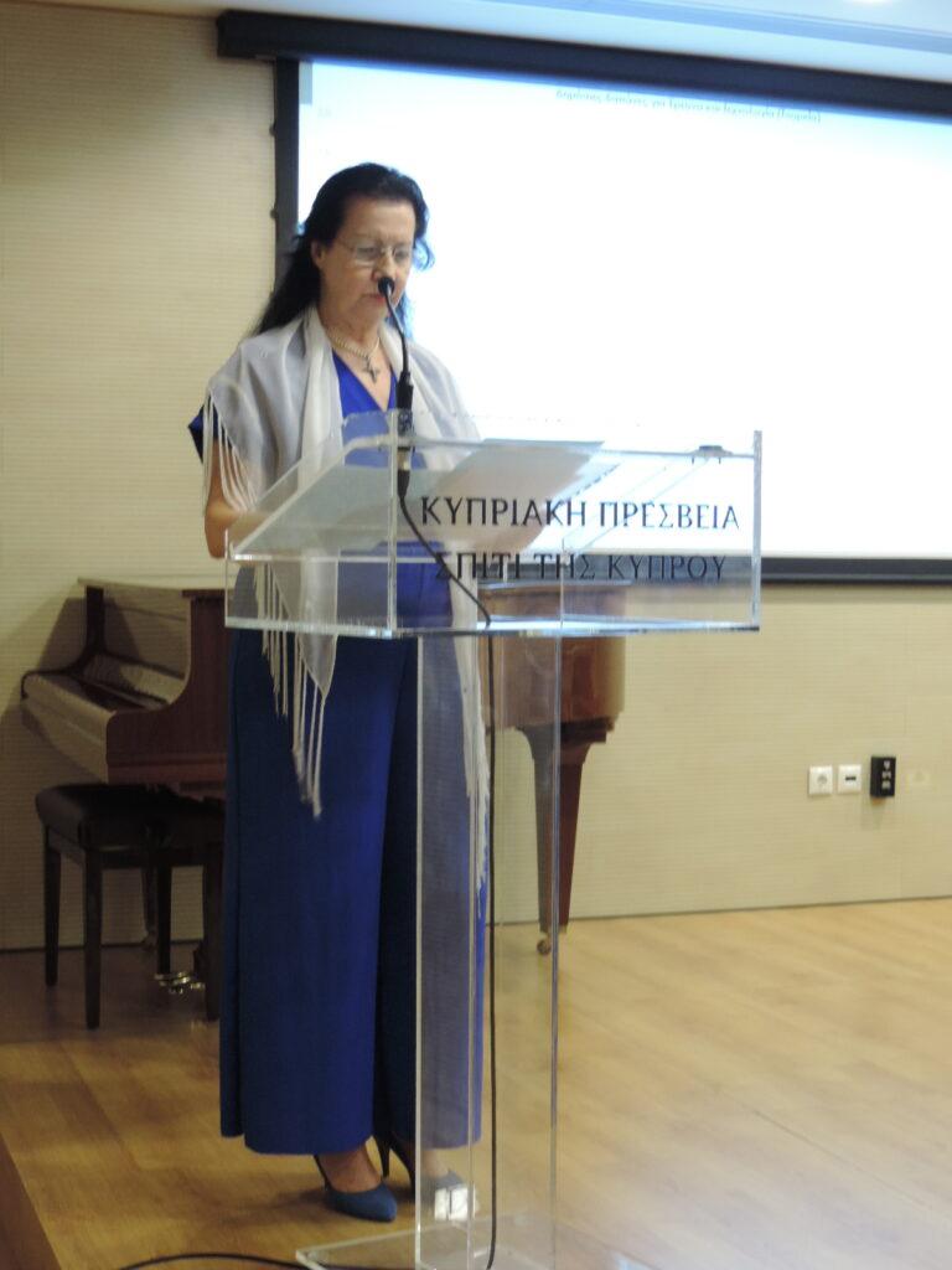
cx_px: 476
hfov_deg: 26.6
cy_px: 635
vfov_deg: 34.9
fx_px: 2017
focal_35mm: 55
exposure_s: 1/15
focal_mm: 9.8
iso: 400
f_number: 3.7
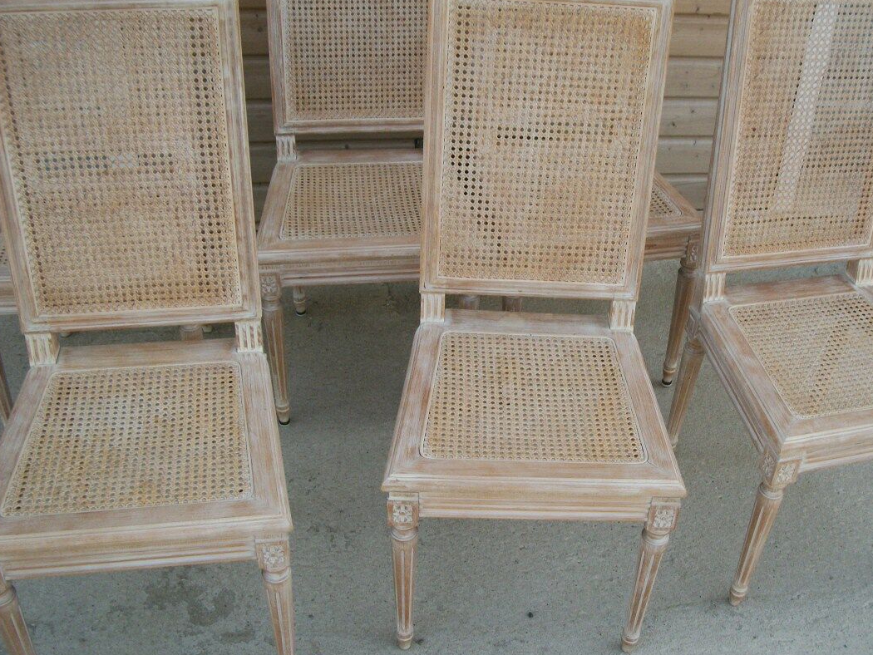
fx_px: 984
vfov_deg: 36.8
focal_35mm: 39
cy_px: 327
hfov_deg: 47.6
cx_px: 511
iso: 80
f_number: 8.8
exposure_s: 1/60
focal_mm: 5.7
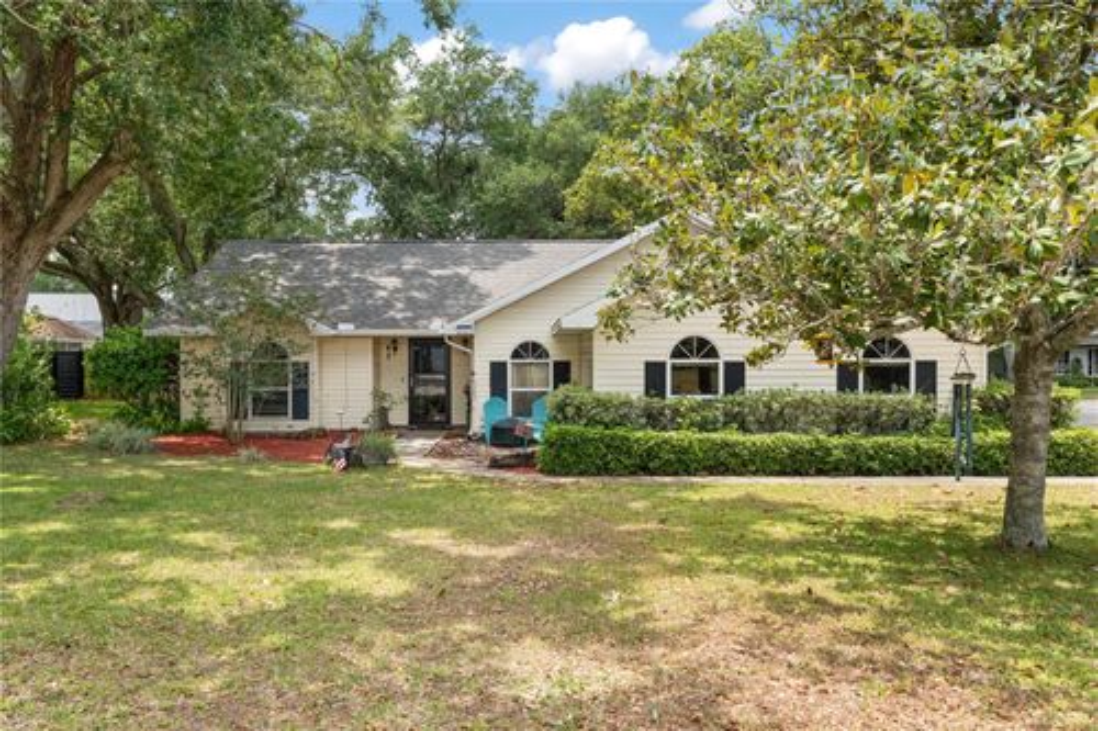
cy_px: 366
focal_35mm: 28
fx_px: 854
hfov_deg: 65.5
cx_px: 549
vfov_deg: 46.4
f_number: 8
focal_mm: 28
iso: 100
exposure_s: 1/60
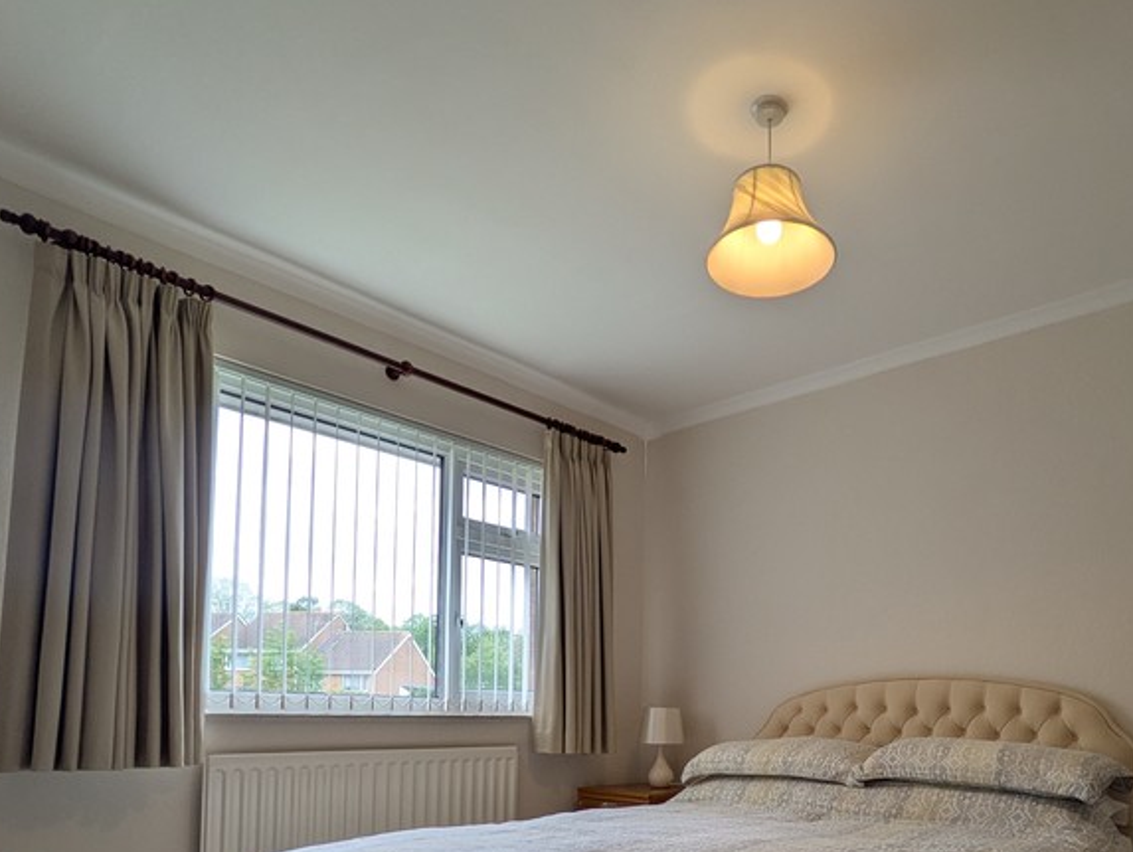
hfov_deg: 67.9
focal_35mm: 25
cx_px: 730
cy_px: 691
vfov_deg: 51.3
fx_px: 819
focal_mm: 1.83
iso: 61
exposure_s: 1/264
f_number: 2.2
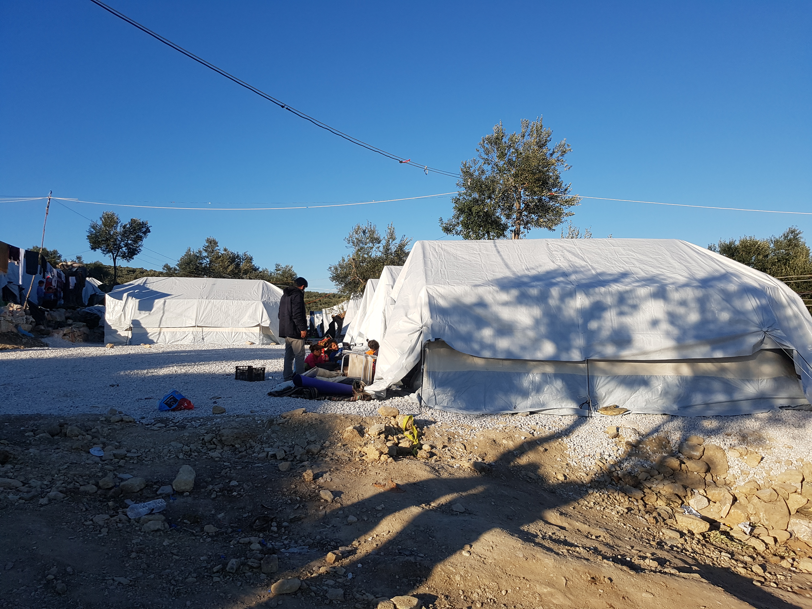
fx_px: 610
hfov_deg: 67.3
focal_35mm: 26
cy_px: 304
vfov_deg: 53.1
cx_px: 406
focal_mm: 4.2
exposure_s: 1/2728
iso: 50
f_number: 1.7
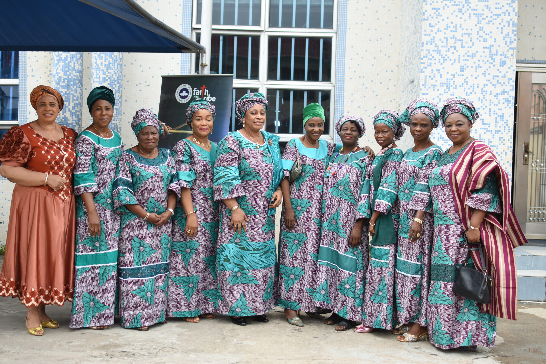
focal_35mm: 52
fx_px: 796
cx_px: 273
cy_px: 182
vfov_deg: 25.8
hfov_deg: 37.8
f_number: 2.2
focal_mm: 35
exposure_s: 1/640
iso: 100
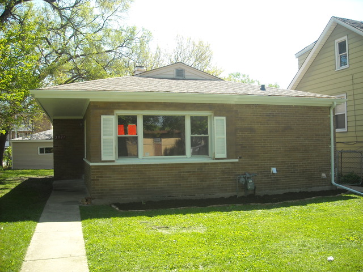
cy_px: 136
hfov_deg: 52.6
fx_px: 367
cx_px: 182
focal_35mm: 35
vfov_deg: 40.7
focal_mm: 5.7
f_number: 2.8
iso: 64
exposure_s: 1/296
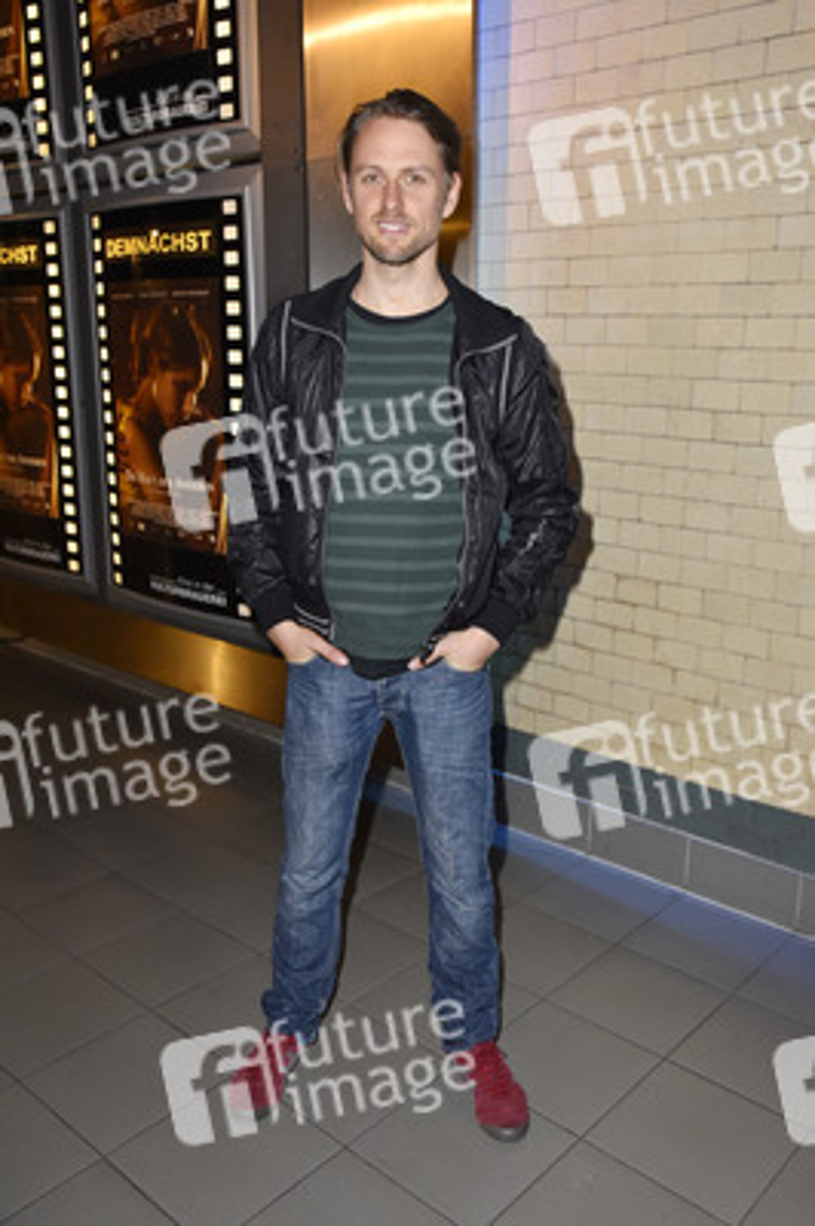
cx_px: 408
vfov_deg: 60.3
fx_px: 1054
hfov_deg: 42.3
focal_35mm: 31
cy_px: 613
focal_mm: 31
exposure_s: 1/160
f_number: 6.3
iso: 1250
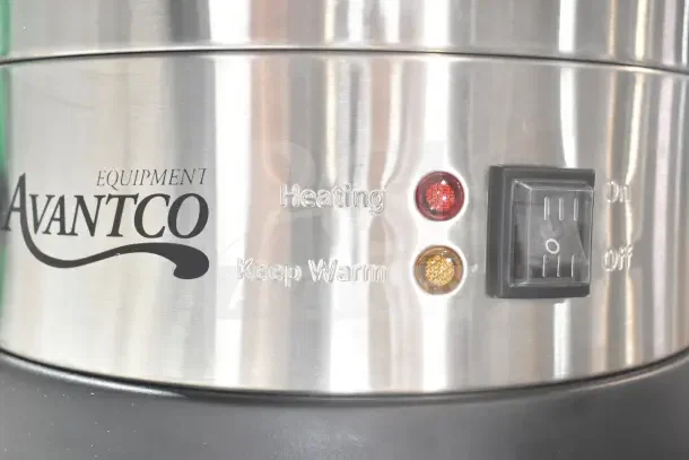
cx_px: 344
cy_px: 230
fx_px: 861
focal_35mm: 45
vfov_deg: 29.9
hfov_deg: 43.6
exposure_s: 1/80
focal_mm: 30
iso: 1600
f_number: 4.5
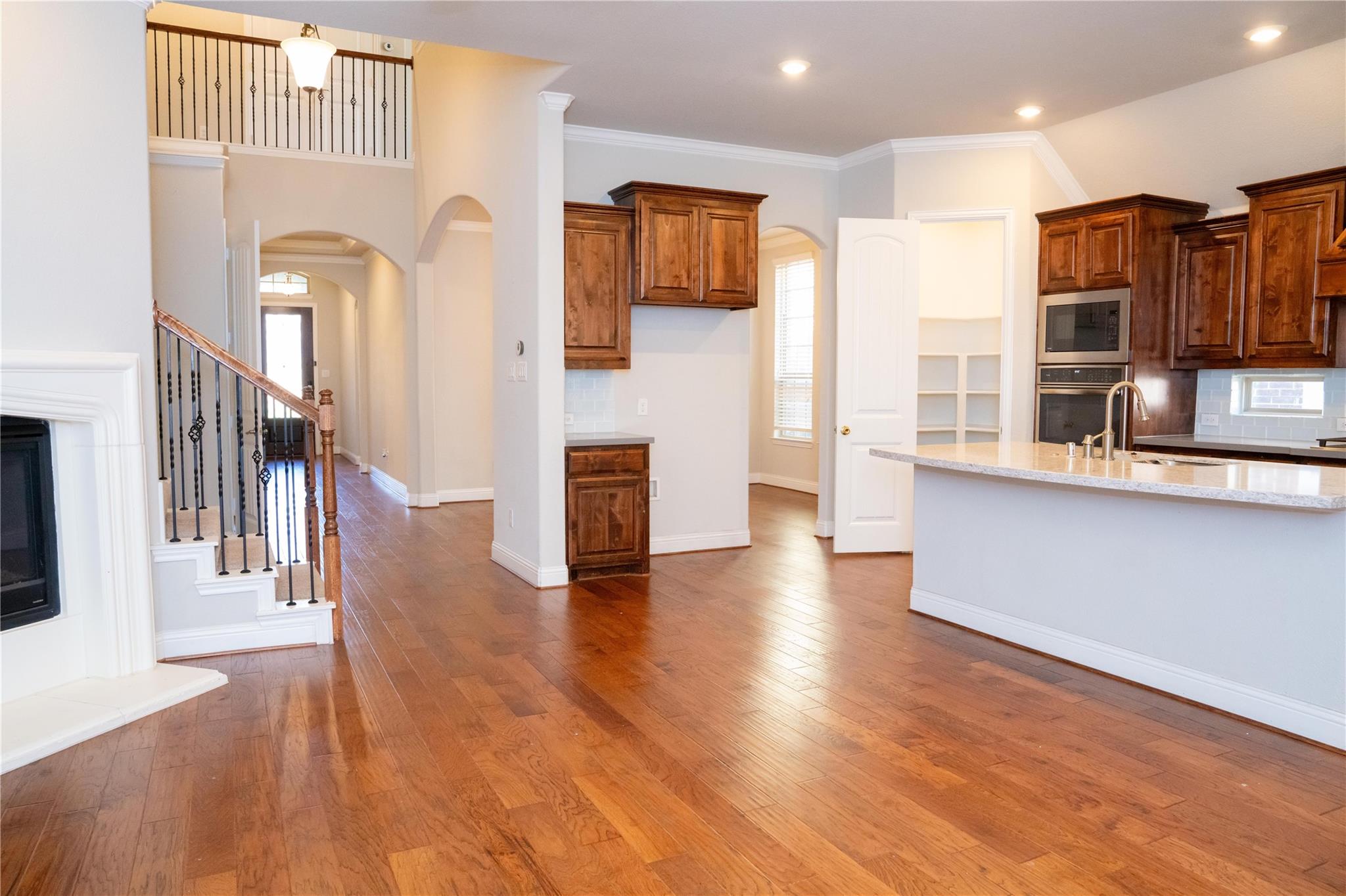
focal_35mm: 24
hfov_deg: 73.8
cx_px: 673
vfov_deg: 53.1
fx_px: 897
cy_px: 448
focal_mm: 24
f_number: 6.3
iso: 8000
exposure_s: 1/100
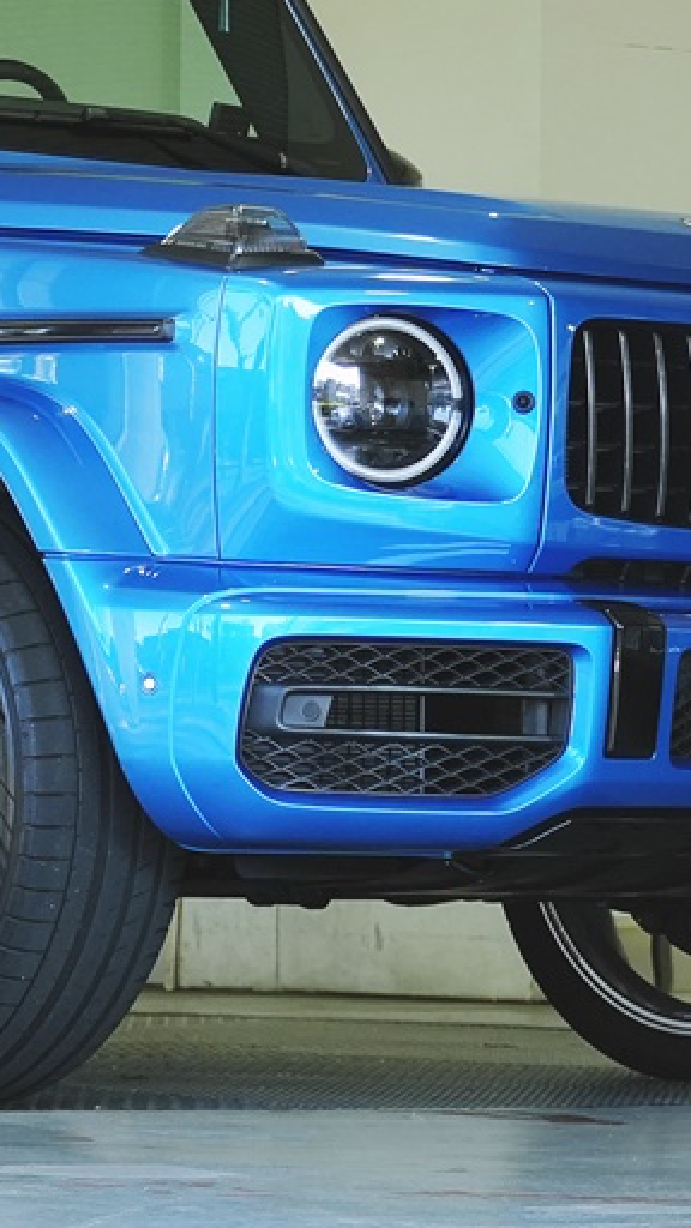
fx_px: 7346
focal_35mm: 226
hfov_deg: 5.4
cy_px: 324
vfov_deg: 9.5
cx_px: -139
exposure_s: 1/160
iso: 500
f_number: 5
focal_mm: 49
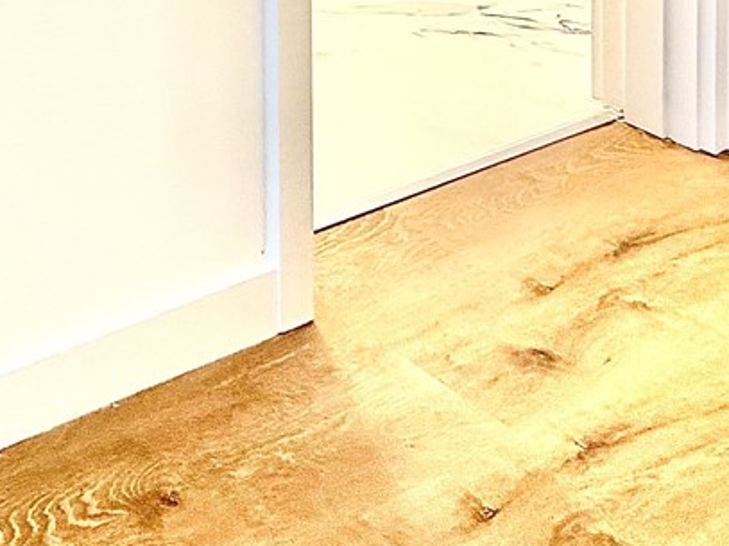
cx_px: -462
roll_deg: +3.6
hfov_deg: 24.1
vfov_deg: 19.1
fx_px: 1158
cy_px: -478
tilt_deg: -2.9
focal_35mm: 55
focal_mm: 2.22
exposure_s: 1/120
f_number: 2.2
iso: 160
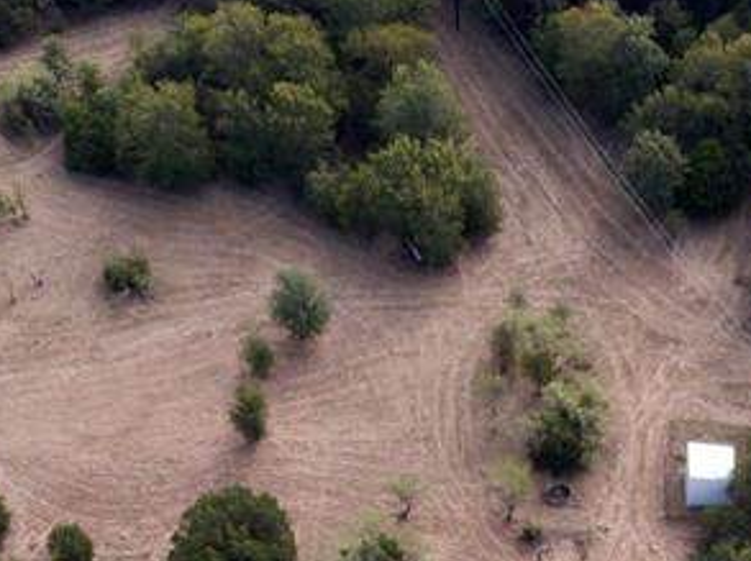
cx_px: 379
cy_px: 889
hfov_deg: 23.3
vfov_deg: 15.8
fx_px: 1820
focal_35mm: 84
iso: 100
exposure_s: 1/640
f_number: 2.8
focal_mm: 4.5
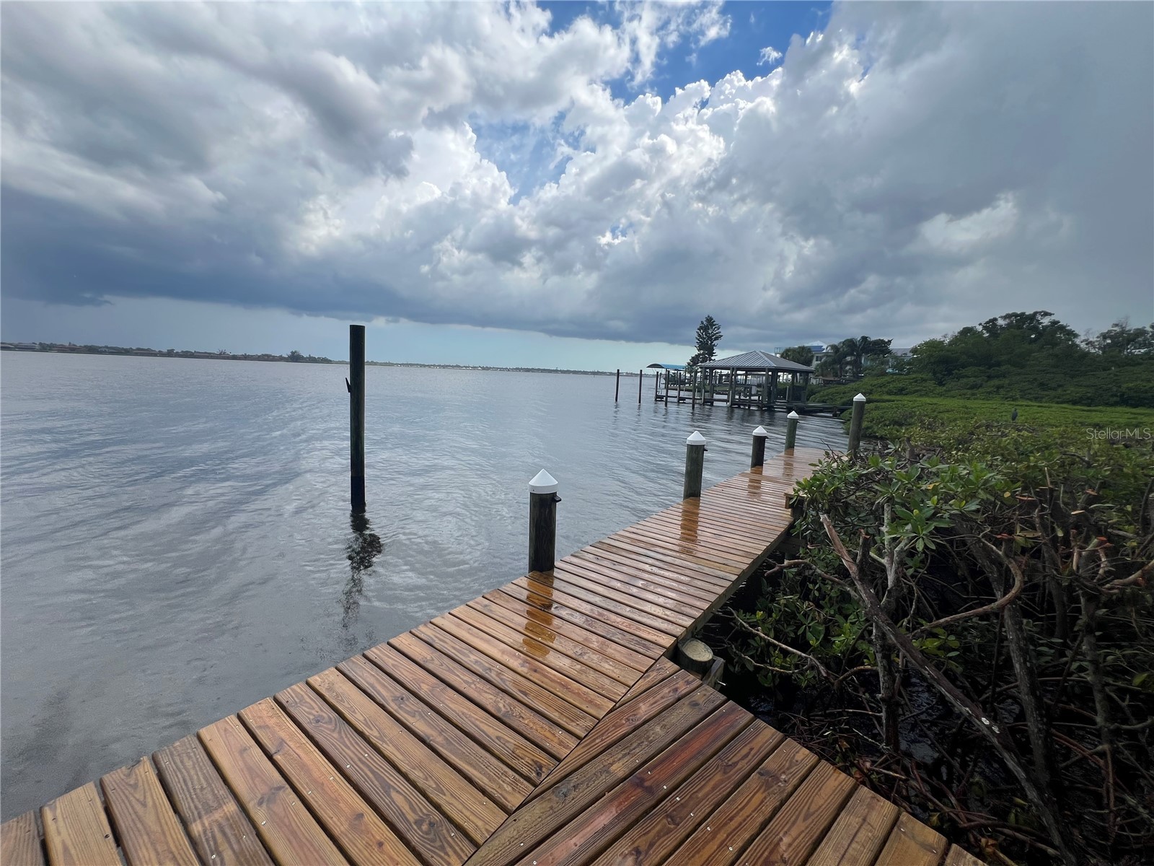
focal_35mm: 13
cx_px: 577
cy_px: 433
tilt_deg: -7.3
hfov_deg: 106.2
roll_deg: -2.0
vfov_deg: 89.9
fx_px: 433
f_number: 1.8
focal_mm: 1.57
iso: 32
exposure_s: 1/1845
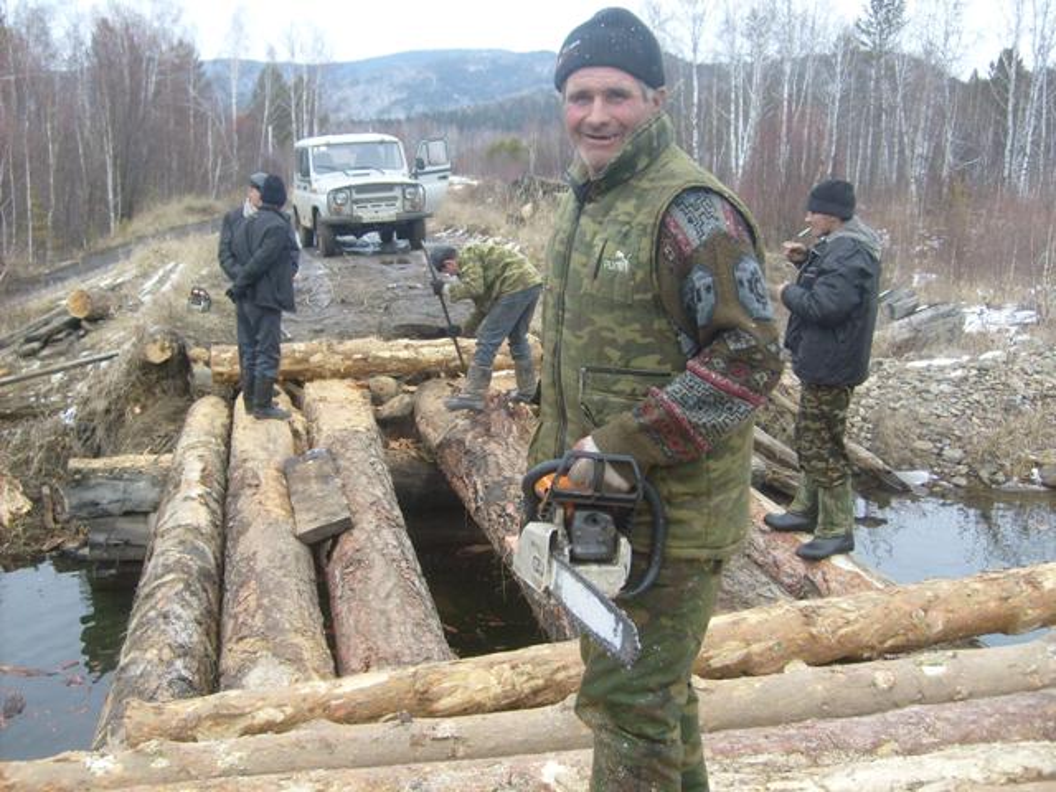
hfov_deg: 52.6
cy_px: 396
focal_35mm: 35
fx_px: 1068
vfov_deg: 40.7
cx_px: 528
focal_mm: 5.8
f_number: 2.8
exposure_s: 1/90
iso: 80
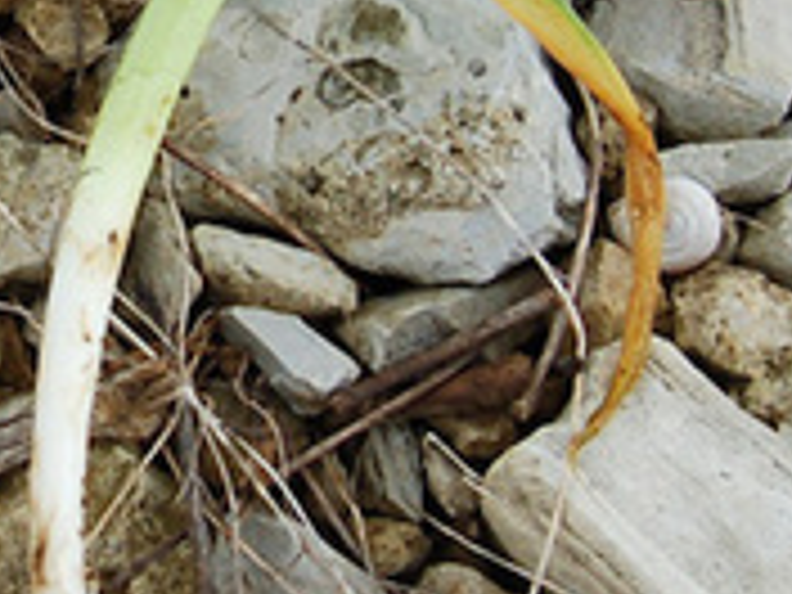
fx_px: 3501
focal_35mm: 153
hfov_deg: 12.6
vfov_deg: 9.6
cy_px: -4
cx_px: -137
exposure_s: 1/200
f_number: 7.1
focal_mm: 26
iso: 200
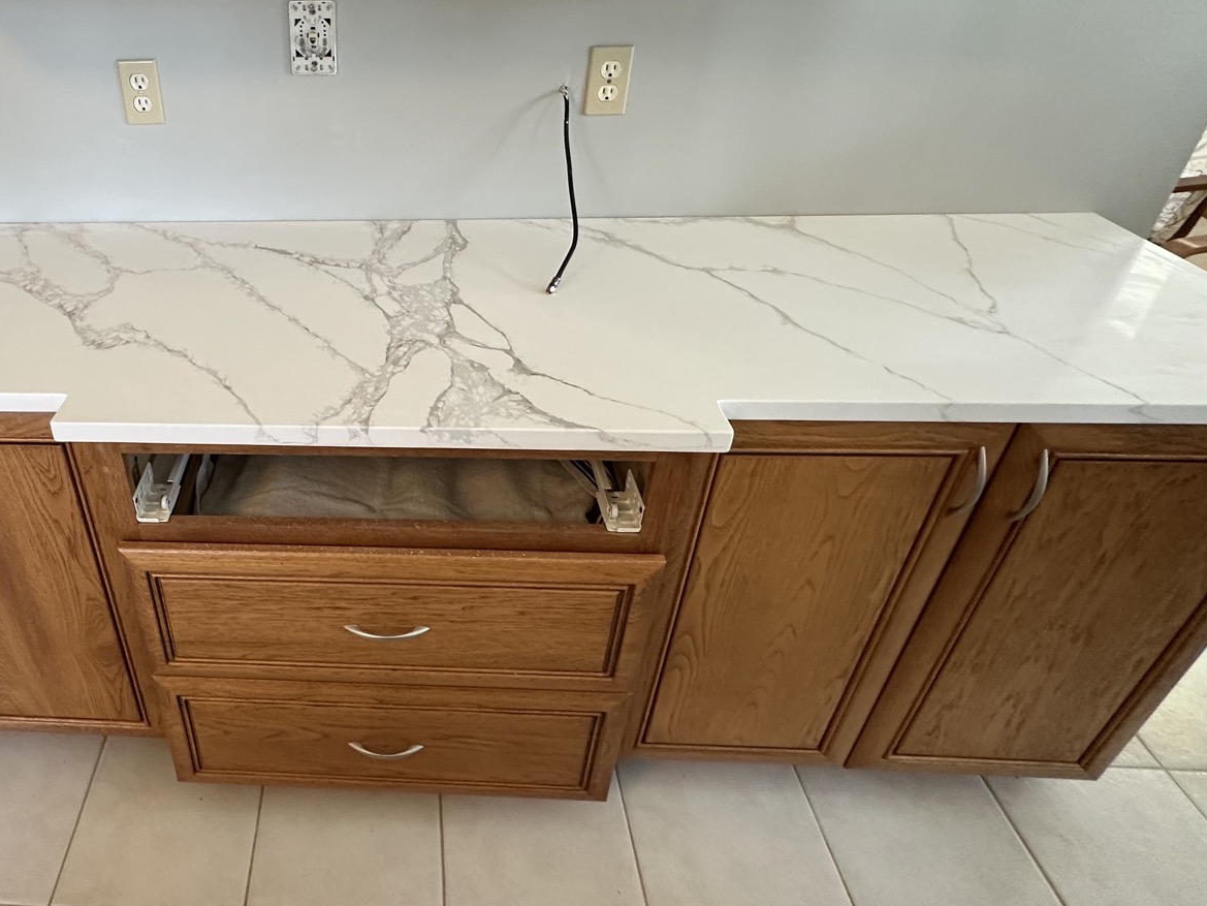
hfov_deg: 70.1
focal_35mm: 23
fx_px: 802
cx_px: 337
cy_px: 334
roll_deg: +3.0
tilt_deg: -31.0
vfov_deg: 58.1
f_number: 2.2
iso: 250
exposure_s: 1/60
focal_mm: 2.22
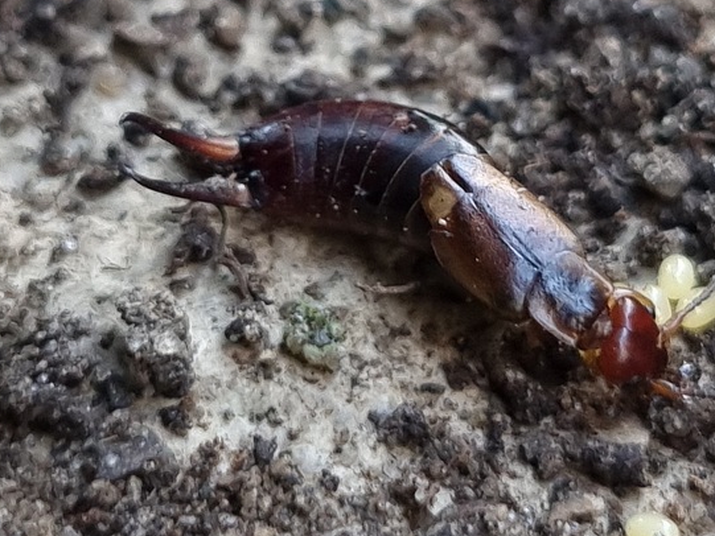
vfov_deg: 35.1
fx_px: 847
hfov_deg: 45.6
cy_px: 255
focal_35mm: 41
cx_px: 422
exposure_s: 1/50
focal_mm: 5.4
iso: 200
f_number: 1.8
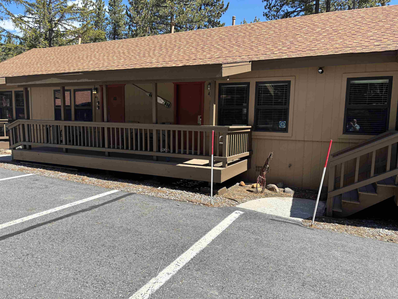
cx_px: 199
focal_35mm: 26
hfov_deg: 67.3
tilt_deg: -5.6
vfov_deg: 53.1
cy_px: 150
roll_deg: +0.1
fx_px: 299
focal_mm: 5.96
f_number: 1.6
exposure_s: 1/1695
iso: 50
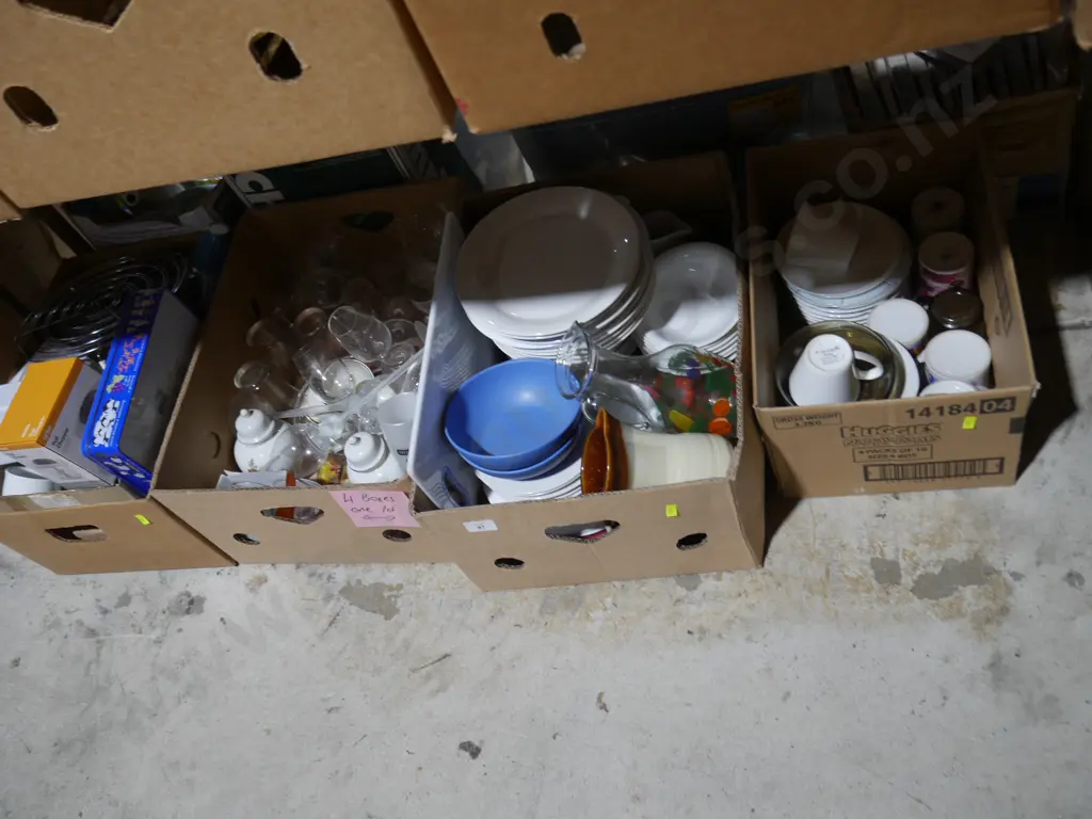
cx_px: 546
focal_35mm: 32
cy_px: 410
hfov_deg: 56.8
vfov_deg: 44.2
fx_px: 1009
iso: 250
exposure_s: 1/60
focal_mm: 16
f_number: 3.6
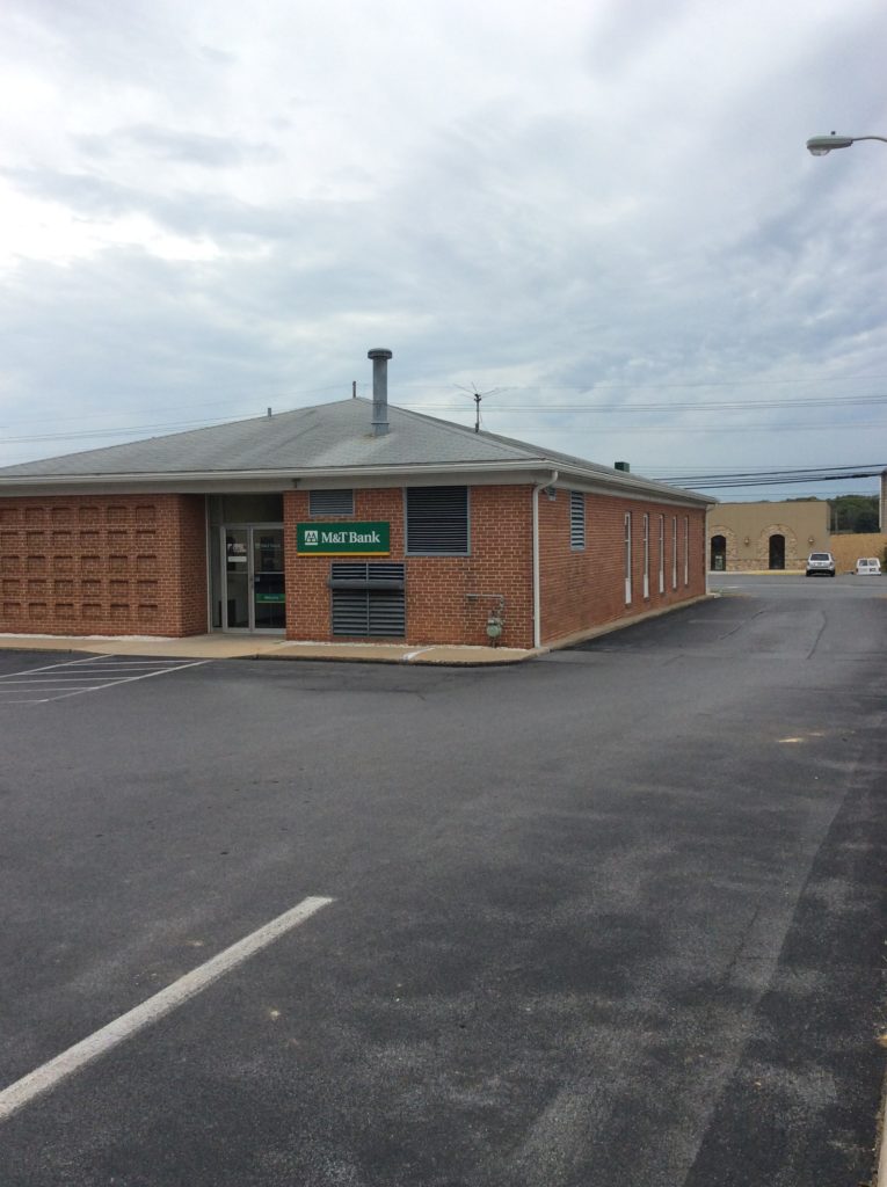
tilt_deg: -3.5
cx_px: 444
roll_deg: +1.0
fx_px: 1096
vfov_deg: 56.9
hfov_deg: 44.1
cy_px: 594
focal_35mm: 32
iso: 32
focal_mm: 3.3
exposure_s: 1/706
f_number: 2.4
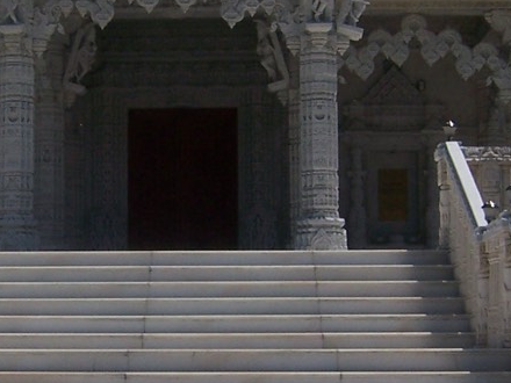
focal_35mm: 105
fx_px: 1550
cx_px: 122
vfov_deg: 14.1
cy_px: 196
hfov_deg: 18.6
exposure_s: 1/1500
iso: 80
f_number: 5.6
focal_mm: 5.5
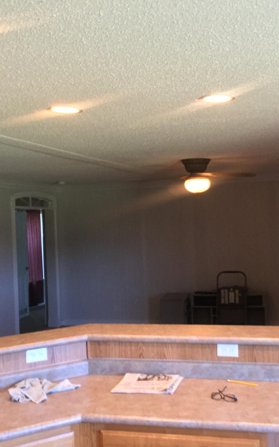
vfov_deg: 45.3
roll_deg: +1.4
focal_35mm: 44
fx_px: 535
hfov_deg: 29.0
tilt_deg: +3.7
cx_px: 193
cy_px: 224
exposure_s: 1/30
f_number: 2.4
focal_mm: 3.3
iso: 200
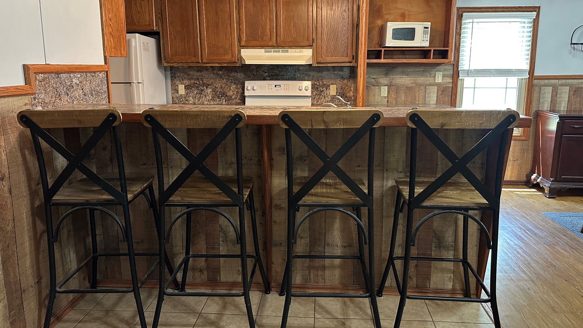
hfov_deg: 69.9
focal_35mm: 27
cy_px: 138
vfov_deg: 42.8
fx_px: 417
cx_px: 296
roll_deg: +0.4
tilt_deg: -10.8
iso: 400
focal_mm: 6.86
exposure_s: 1/60
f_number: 1.78
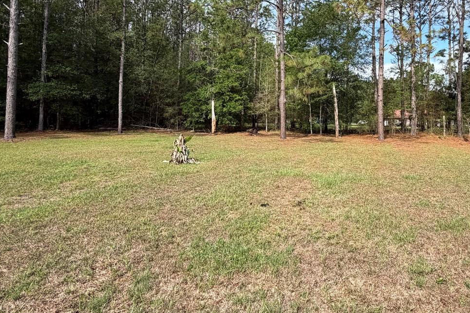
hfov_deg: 71.3
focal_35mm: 24
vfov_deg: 52.3
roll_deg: -0.4
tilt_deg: +2.7
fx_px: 313
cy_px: 110
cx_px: 319
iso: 40
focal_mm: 2.22
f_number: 2.2
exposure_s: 1/770
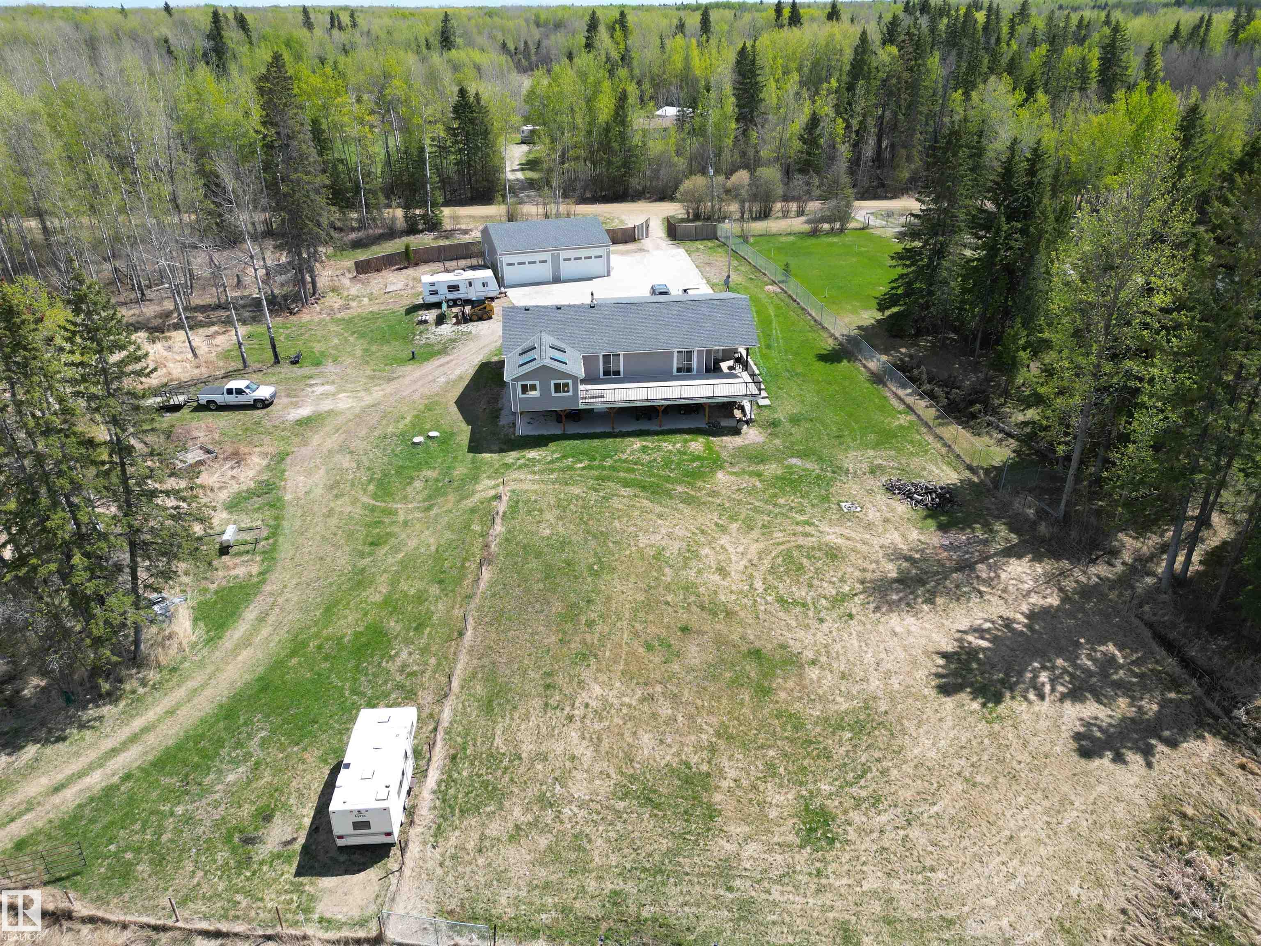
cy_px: 473
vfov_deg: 56.8
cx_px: 630
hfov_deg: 71.6
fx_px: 874
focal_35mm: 24
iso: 110
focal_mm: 6.72
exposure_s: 1/1600
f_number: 1.7
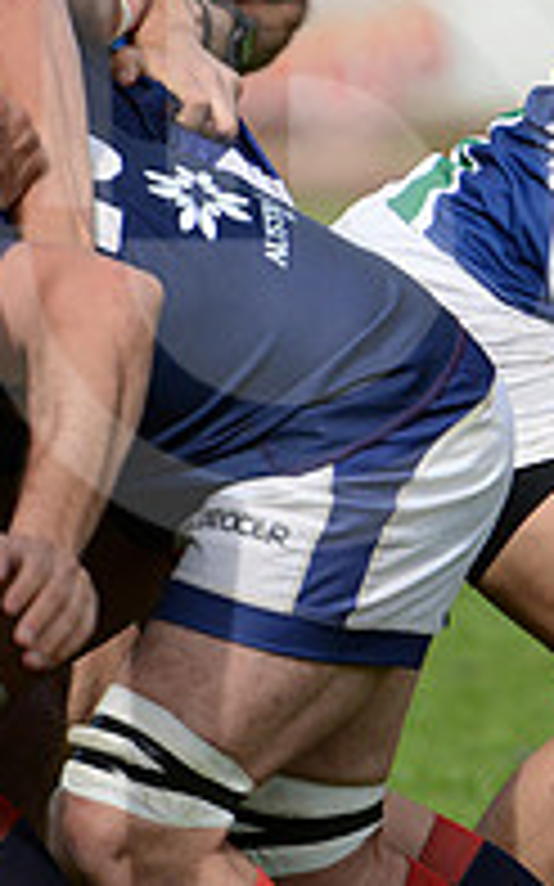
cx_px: 1058
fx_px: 19582
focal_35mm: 810
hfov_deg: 1.6
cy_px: 232
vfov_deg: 2.6
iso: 400
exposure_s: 1/1600
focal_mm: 270
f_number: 4
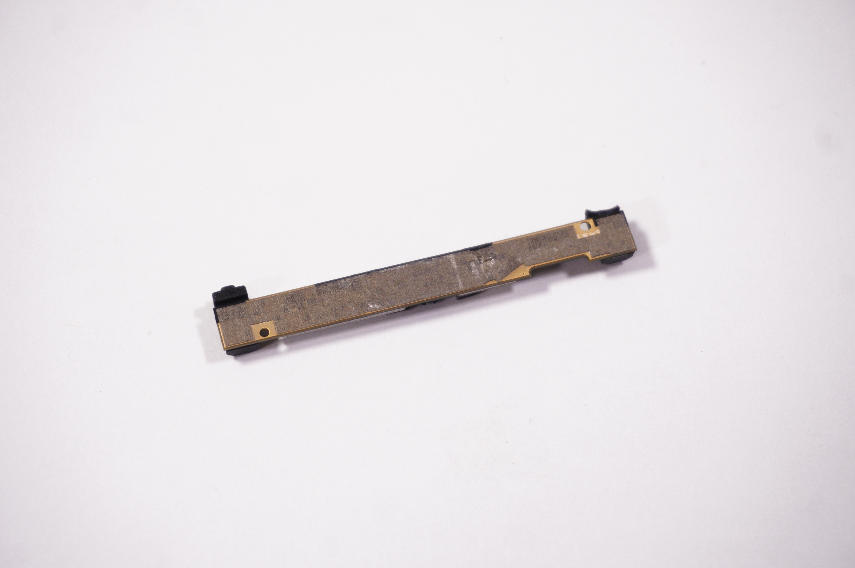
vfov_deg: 18.5
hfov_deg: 27.5
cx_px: 428
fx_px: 1744
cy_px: 284
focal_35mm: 74
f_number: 6.3
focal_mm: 49
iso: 1000
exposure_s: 1/250
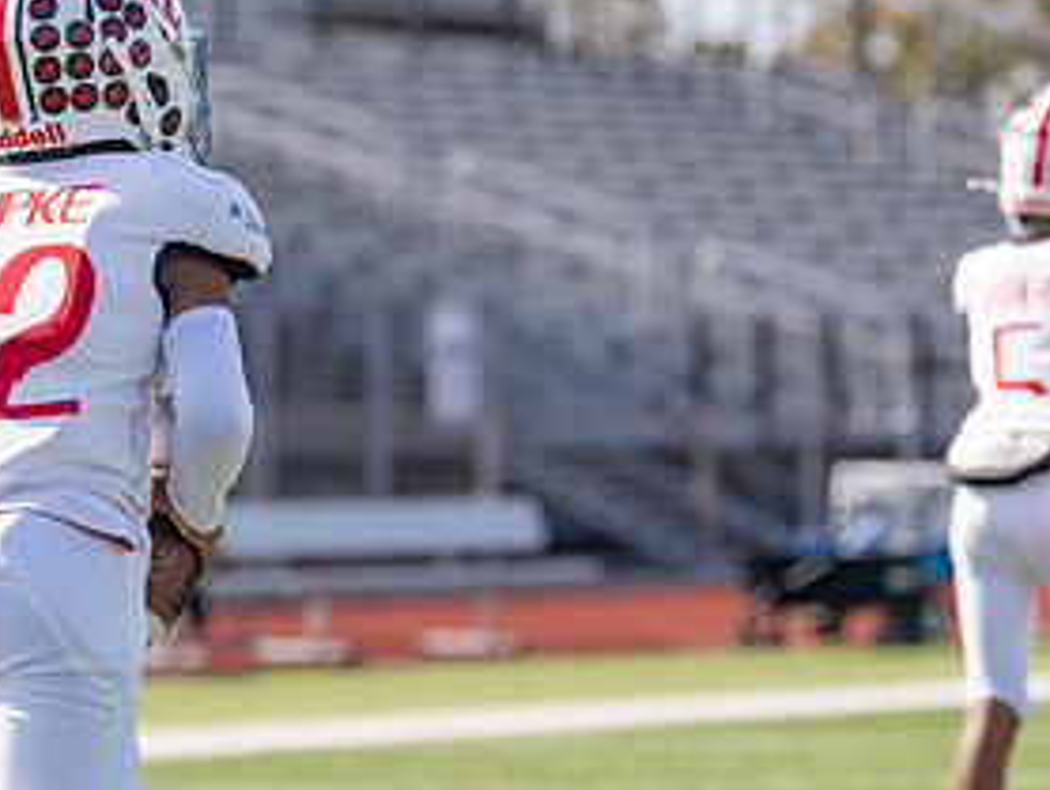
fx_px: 9168
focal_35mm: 302
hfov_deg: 6.5
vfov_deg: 4.9
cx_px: 38
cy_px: 491
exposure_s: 1/2000
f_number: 4
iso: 160
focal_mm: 137
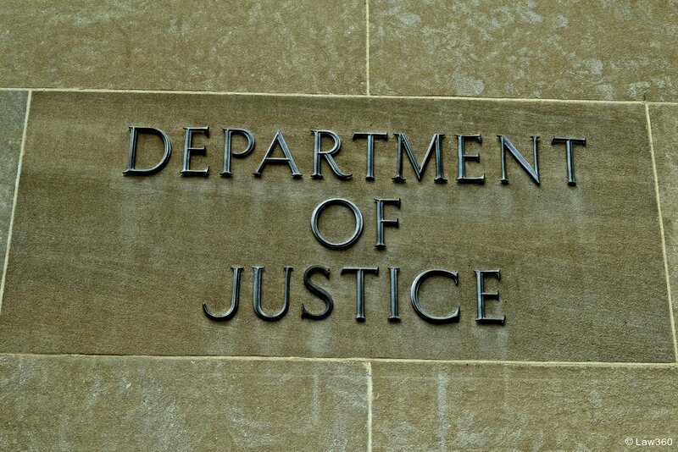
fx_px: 961
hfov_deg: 38.9
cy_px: 226
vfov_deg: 26.5
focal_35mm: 51
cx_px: 339
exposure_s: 1/320
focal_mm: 34
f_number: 14
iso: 800
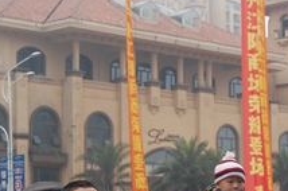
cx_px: 233
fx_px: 1062
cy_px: 198
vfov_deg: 10.2
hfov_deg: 15.3
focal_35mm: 133
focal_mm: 38
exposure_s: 1/125
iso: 400
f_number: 5.6
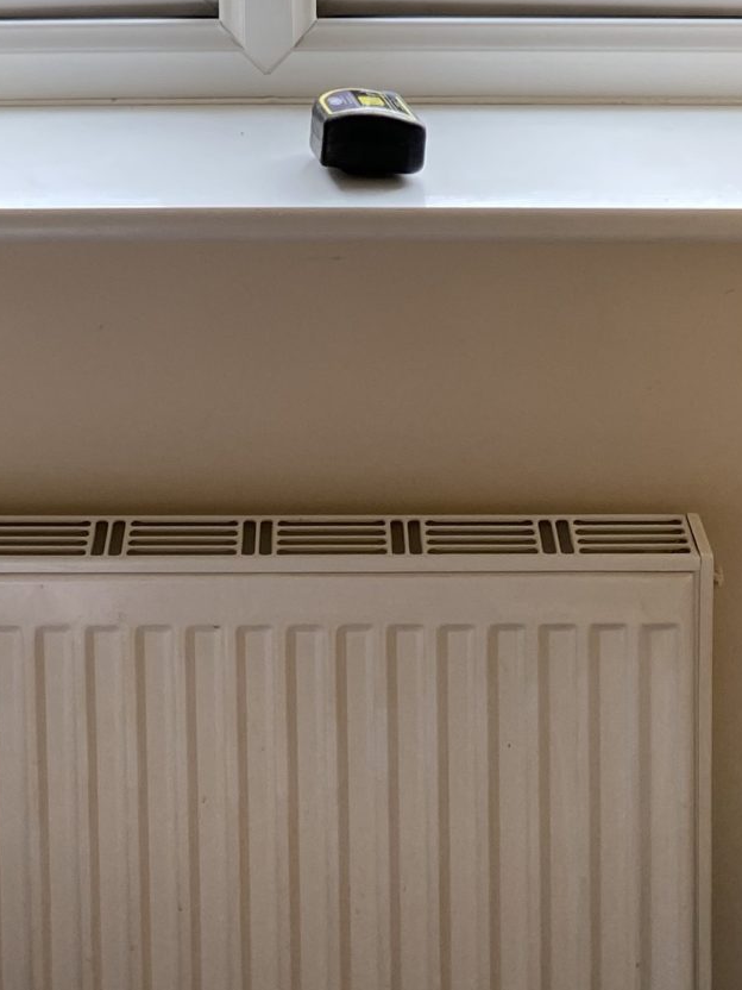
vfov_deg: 20.8
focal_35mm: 80
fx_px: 2286
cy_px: -487
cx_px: 271
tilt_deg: -4.4
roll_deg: +0.5
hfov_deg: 18.4
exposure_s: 1/122
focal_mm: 4.25
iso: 40
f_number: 1.8
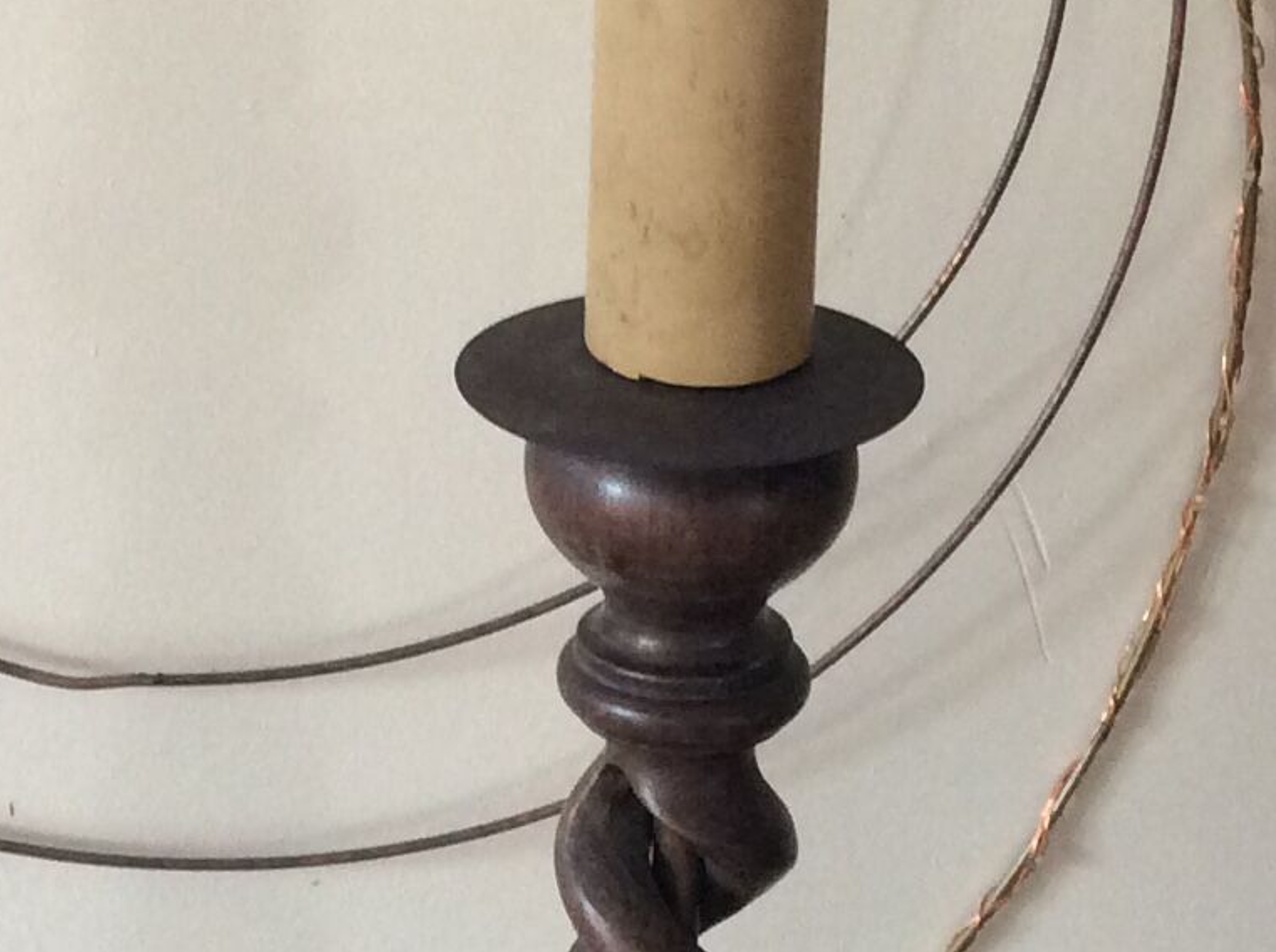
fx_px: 4011
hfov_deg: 18.1
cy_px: 484
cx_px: 525
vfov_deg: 13.5
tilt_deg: -22.6
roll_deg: -1.5
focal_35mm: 109
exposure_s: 1/25
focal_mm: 3.3
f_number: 2.4
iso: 100
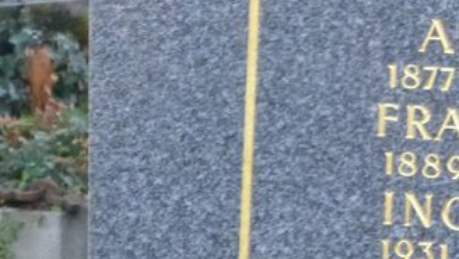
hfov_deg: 5.6
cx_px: 362
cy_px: 61
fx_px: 4701
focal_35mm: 386
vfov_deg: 3.2
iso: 1000
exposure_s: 1/30
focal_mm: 19.4
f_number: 5.3
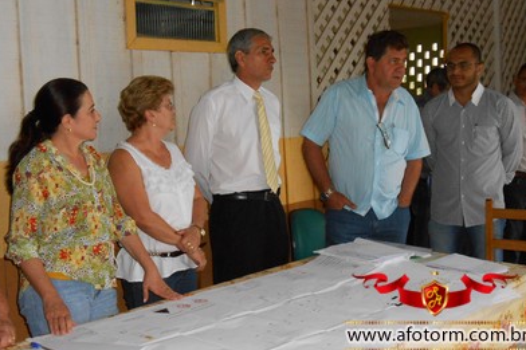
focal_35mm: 52
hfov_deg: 38.2
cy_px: 157
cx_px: 267
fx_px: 759
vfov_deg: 26.0
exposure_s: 1/60
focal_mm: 8.8
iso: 500
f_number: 4.8
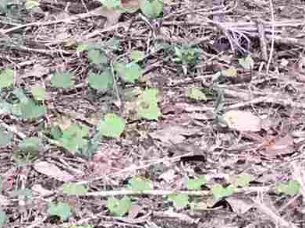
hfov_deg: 8.8
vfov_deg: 6.3
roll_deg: +1.8
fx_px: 1938
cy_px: -398
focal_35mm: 220
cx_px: -137
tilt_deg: -2.2
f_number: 1.8
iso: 25
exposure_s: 1/30
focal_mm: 3.99
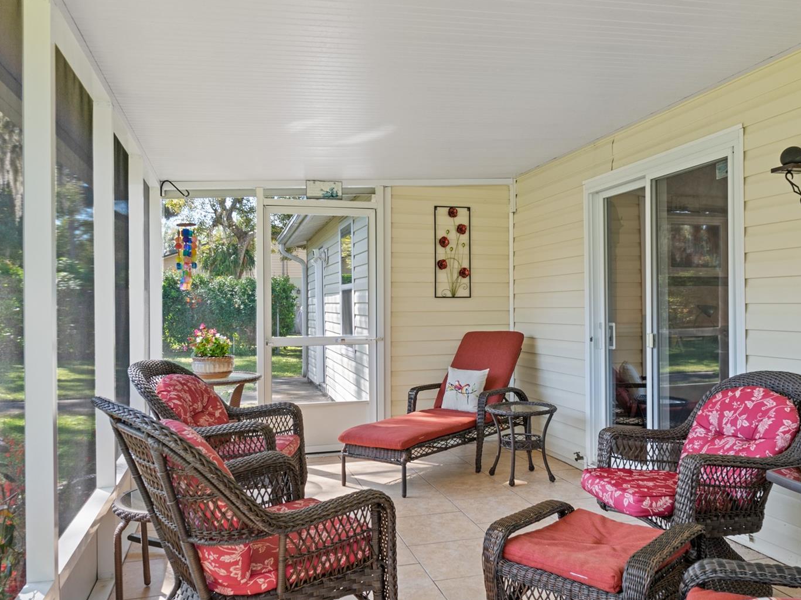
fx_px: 625
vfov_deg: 51.3
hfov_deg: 65.3
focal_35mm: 27
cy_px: 300
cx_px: 422
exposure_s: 1/13
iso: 400
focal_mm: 16
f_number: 8
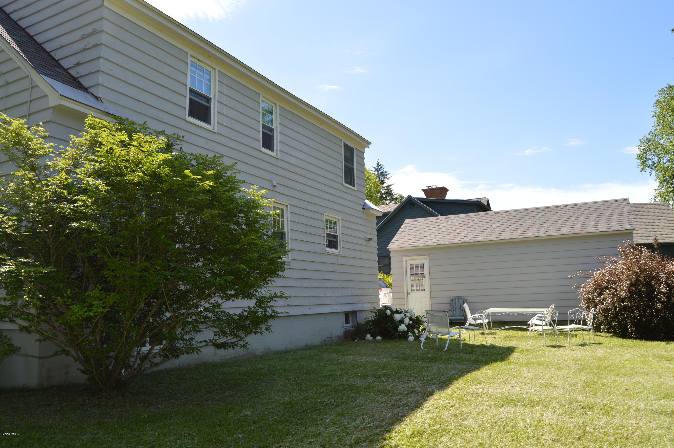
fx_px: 505
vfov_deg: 47.8
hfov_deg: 67.4
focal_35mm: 27
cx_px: 337
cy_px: 224
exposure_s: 1/200
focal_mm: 18
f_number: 7.1
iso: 100
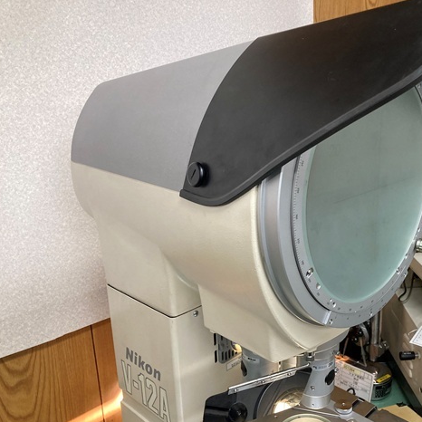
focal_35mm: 34
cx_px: 287
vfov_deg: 48.4
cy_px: 216
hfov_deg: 47.5
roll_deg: +0.1
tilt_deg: -15.9
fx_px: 469
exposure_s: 1/60
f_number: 1.8
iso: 125
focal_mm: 3.99
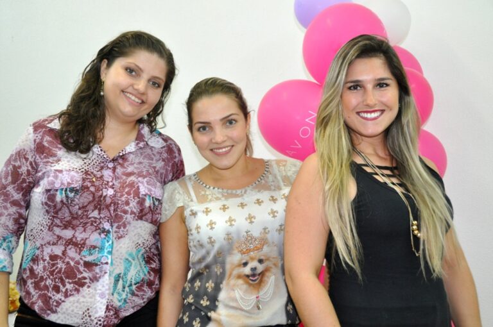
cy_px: 164
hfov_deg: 49.6
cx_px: 246
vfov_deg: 34.1
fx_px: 533
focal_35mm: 39
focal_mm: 26
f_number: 3.8
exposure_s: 1/60
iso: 800
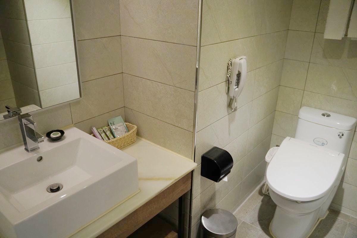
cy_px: 119
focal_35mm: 28
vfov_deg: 46.4
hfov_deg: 65.5
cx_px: 178
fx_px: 278
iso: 4000
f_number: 2.8
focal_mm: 28
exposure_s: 1/160
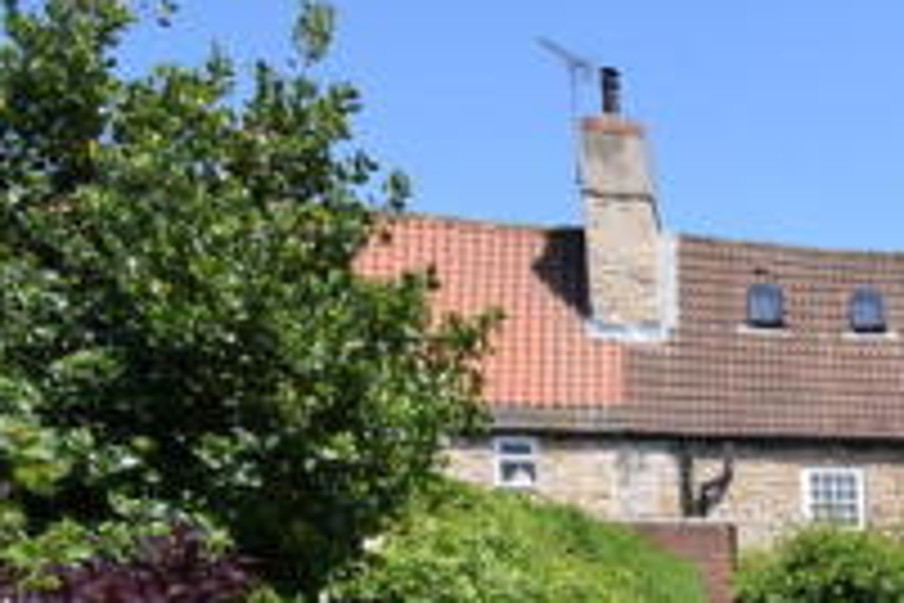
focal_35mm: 49
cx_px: 1068
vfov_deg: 22.5
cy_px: 907
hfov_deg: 33.4
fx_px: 1230
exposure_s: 1/320
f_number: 9
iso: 200
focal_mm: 10
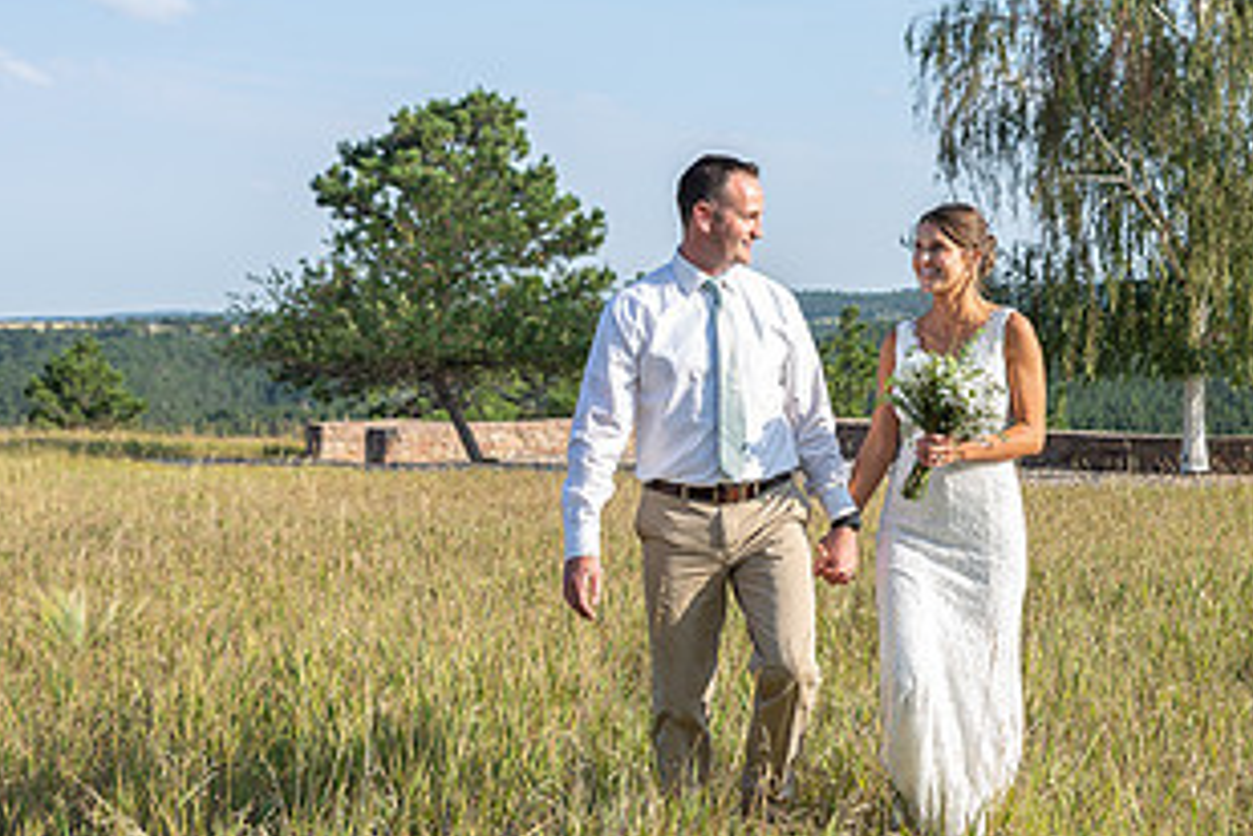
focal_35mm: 60
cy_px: 388
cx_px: 876
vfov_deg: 22.6
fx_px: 2088
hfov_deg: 33.0
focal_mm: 32
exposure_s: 1/500
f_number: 3.5
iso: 80
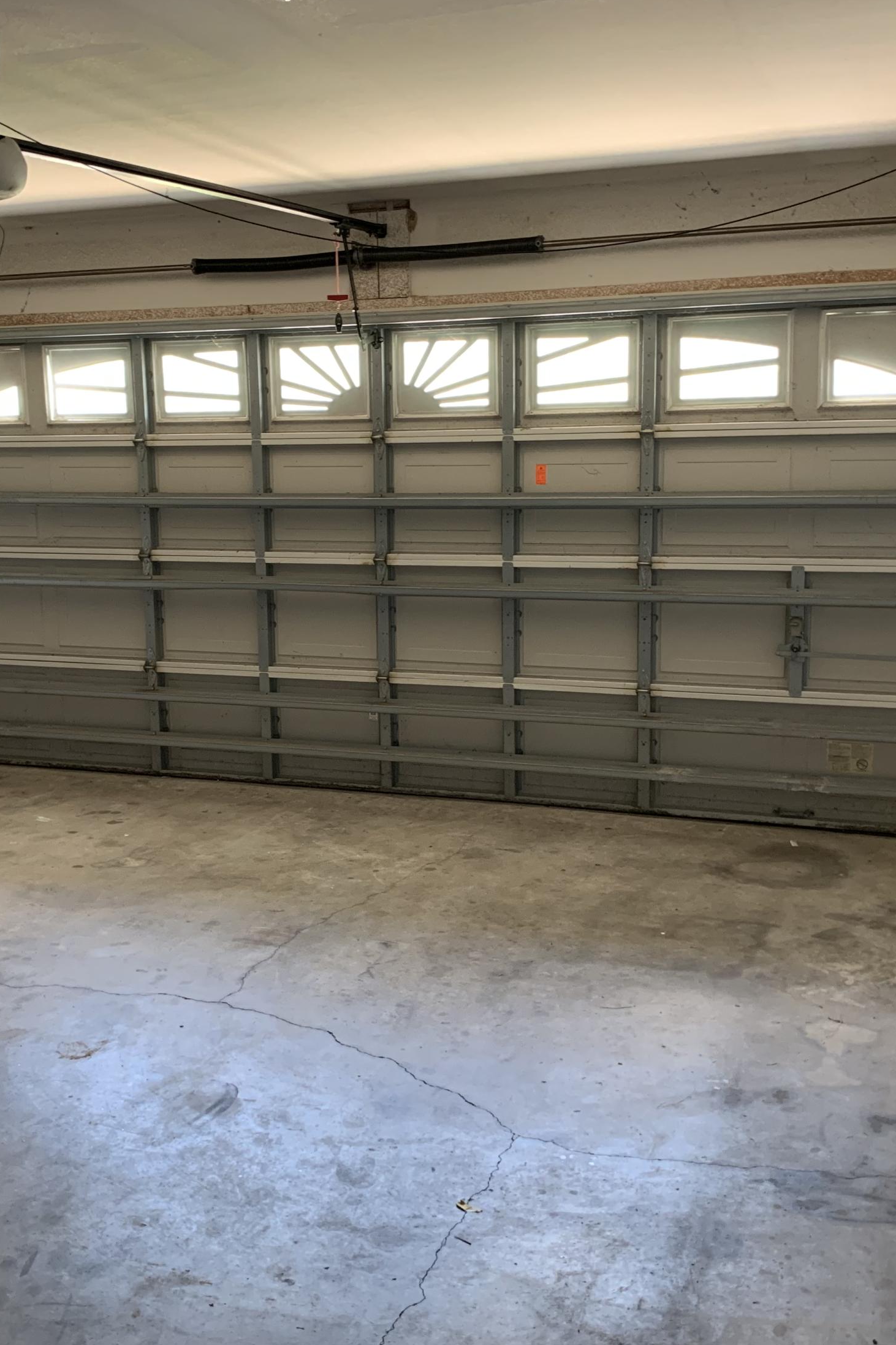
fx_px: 1381
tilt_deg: -8.3
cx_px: 376
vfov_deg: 51.9
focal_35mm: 37
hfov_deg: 35.9
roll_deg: +1.4
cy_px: 663
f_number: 1.8
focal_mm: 4.25
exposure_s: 1/60
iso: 250
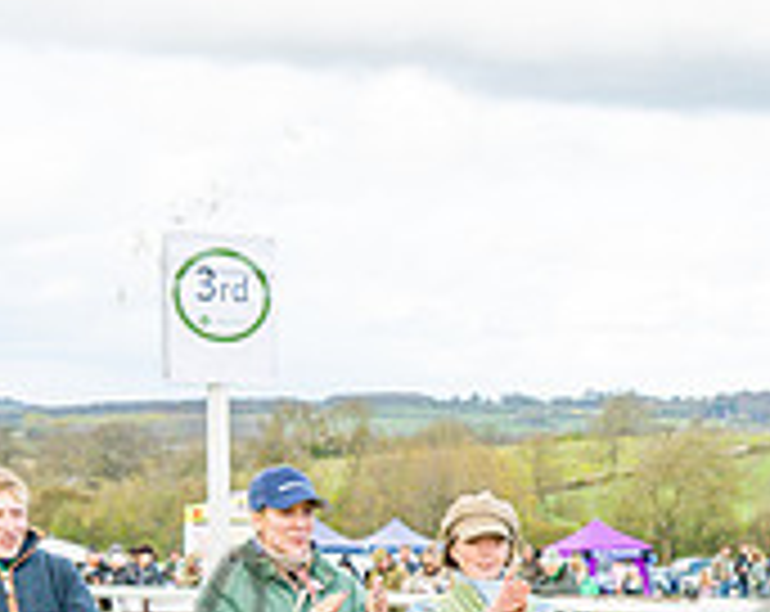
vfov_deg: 10.4
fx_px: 3274
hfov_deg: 12.5
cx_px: 1267
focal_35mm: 144
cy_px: 898
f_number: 5
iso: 400
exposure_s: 1/800
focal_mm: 35
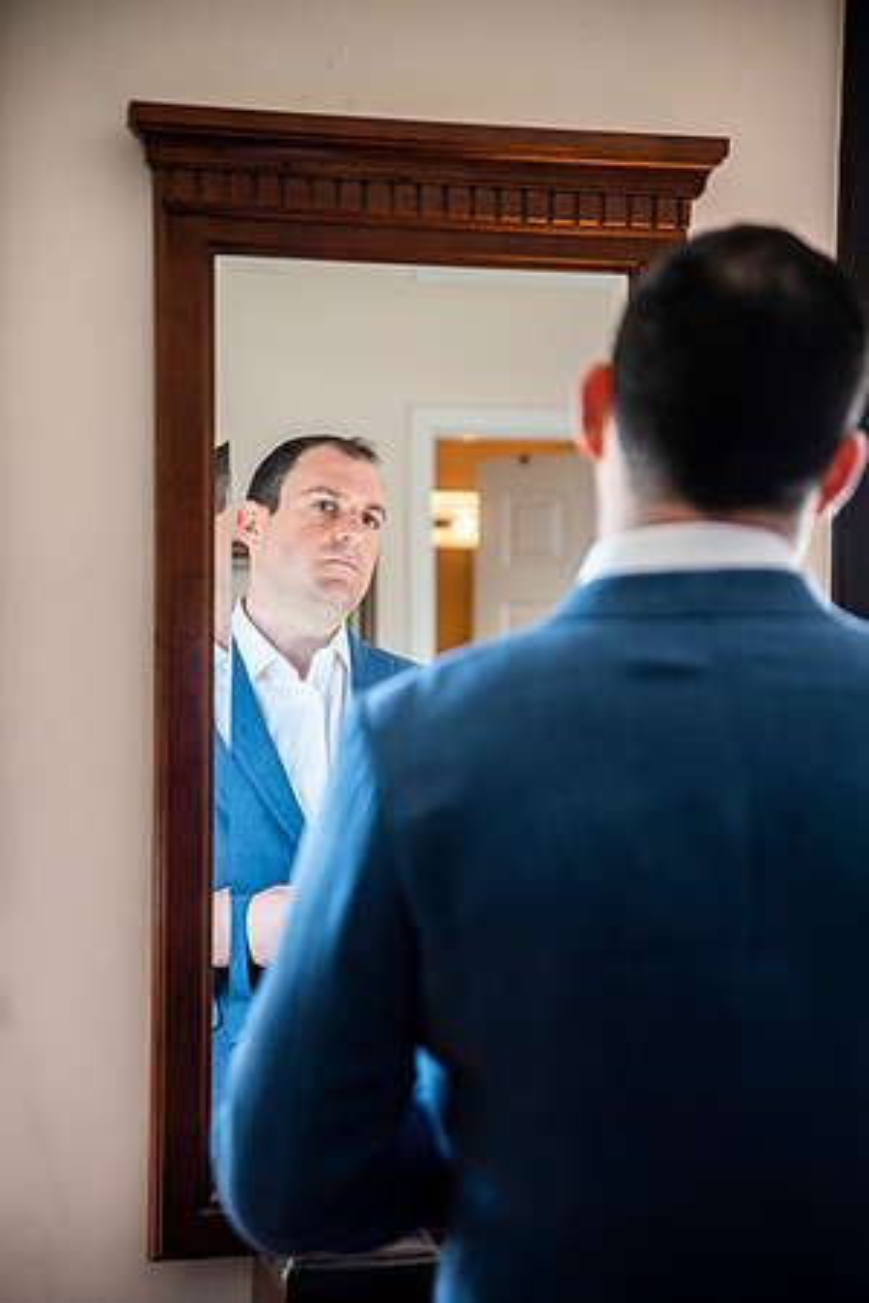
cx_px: 434
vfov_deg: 28.8
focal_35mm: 70
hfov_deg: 19.5
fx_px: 2534
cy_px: 652
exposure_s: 1/100
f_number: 2.8
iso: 500
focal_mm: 70
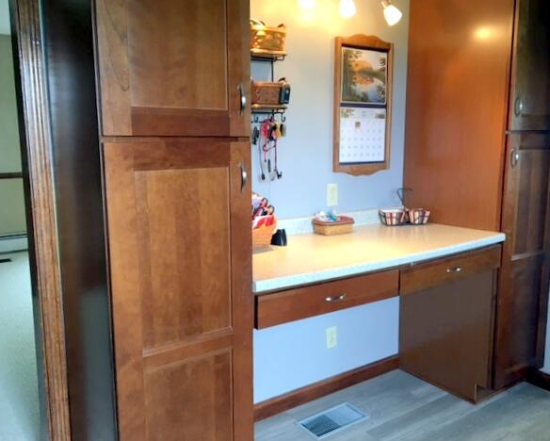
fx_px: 505
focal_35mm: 31
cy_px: 220
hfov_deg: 57.1
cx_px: 294
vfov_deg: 47.2
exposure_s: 1/30
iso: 64
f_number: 2.2
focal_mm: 4.15
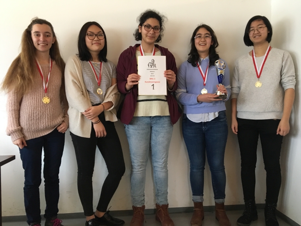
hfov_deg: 61.6
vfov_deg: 48.3
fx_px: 252
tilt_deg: -2.2
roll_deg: -0.6
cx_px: 150
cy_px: 113
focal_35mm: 29
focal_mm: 4.15
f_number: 2.2
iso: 250
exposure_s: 1/33
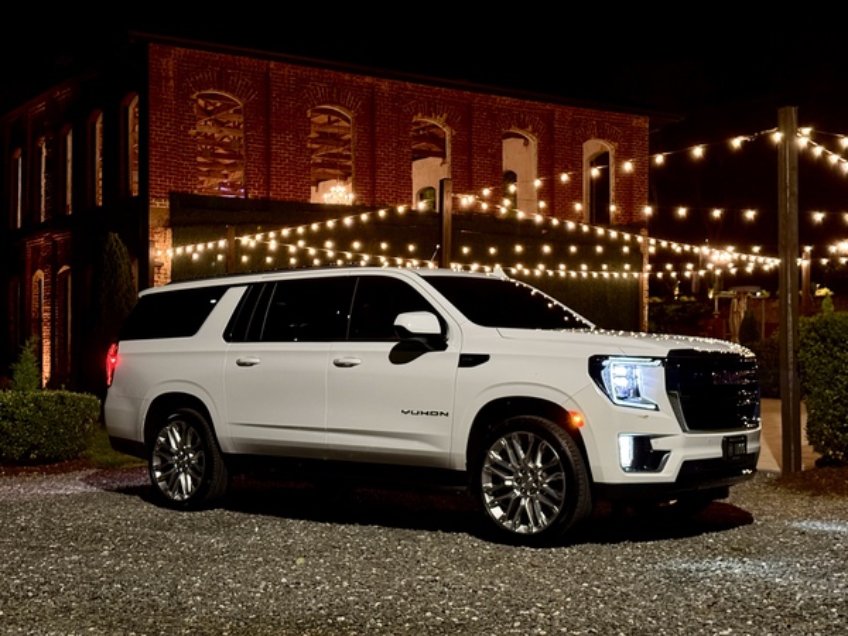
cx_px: 424
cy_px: 318
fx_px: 1176
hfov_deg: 39.7
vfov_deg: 30.3
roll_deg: -0.3
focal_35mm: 48
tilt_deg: +1.6
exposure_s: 1/24
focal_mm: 6.76
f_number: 1.78
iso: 640
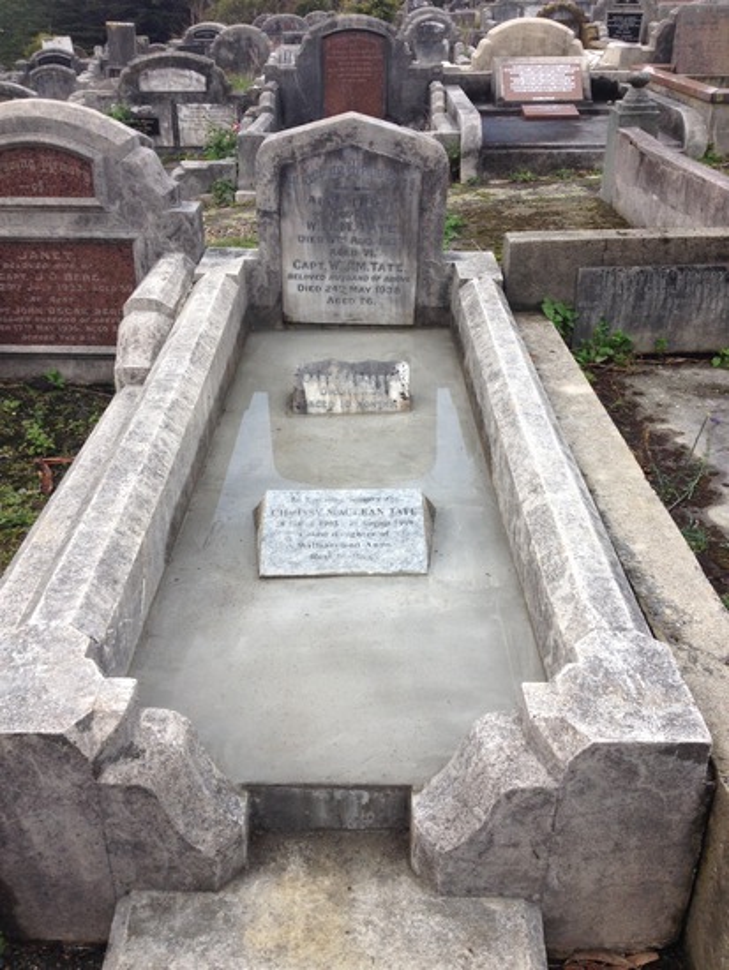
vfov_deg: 52.6
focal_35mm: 35
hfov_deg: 40.7
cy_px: 485
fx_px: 982
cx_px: 364
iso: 50
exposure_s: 1/131
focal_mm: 4.28
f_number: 2.4
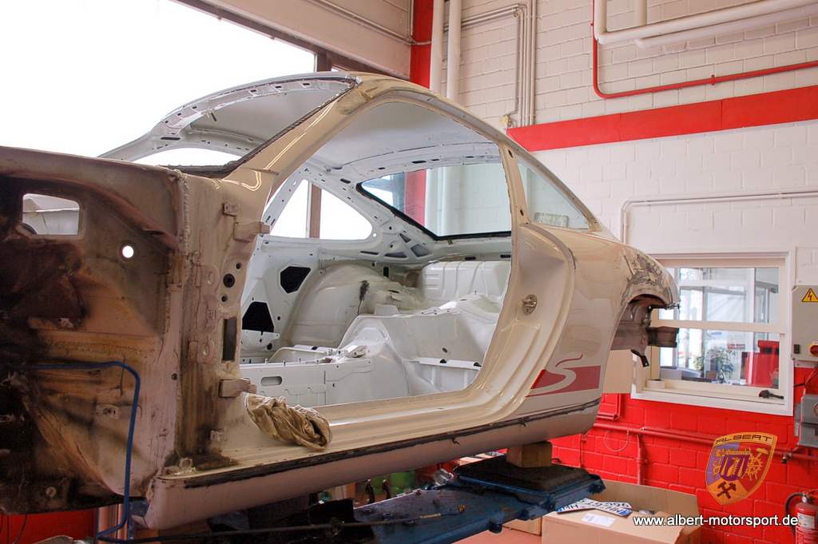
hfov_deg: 59.5
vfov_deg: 41.6
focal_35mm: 32
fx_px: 715
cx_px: 409
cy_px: 272
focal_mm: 21
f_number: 5.6
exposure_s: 1/125
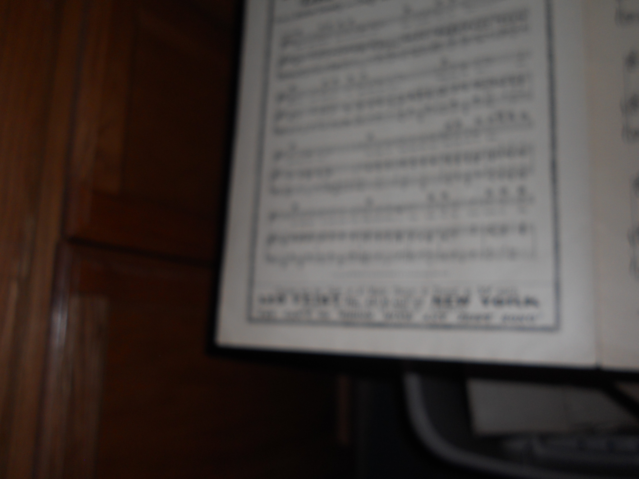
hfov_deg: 56.8
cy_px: 240
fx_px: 591
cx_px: 320
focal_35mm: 32
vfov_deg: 44.2
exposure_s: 1/25
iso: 80
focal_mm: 5.8
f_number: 8.8
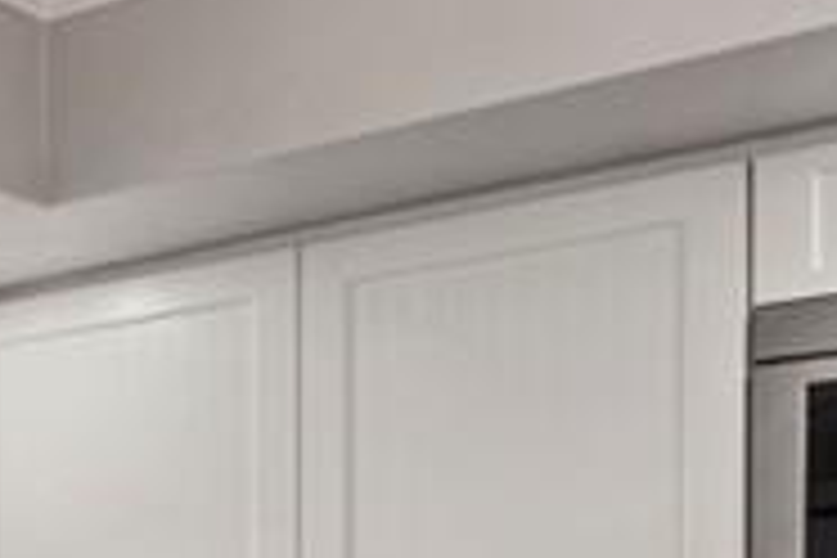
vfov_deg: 14.3
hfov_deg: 18.9
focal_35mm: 88
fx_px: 2046
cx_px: -576
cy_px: 886
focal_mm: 16
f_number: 11
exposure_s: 1/5
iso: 400
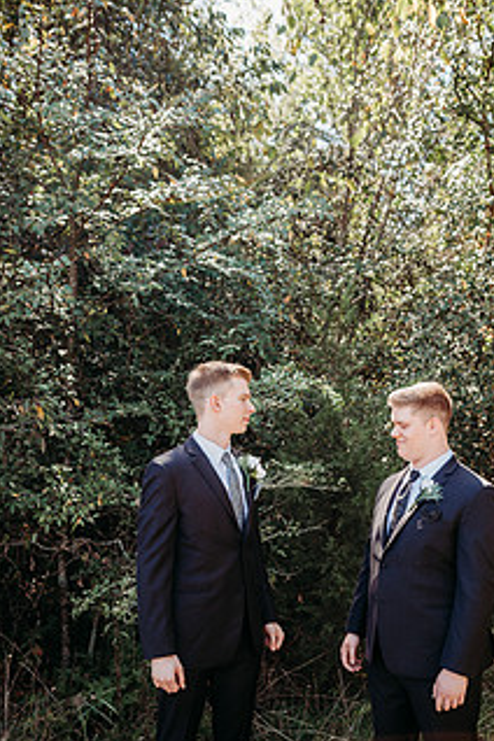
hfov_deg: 38.8
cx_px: 289
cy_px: 489
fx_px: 700
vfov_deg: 54.7
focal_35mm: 34
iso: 125
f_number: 2.8
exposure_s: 1/400
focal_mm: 24
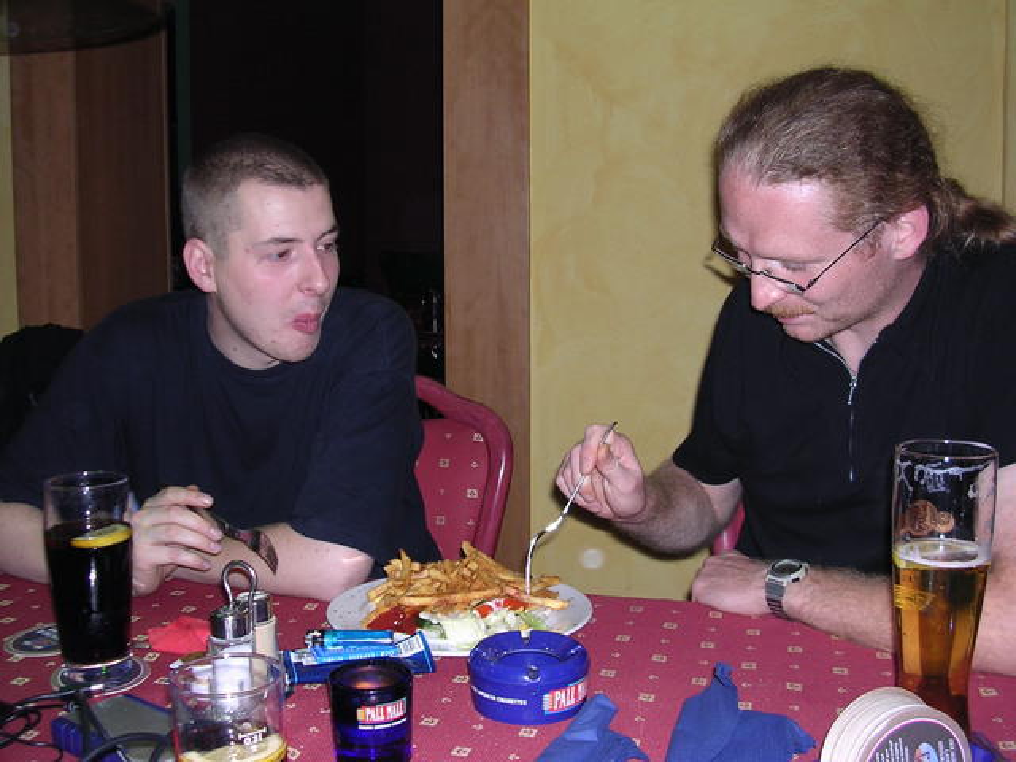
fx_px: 1115
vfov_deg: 37.7
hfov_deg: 49.0
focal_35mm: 38
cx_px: 508
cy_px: 381
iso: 118
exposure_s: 1/60.1
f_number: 2.8
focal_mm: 5.8
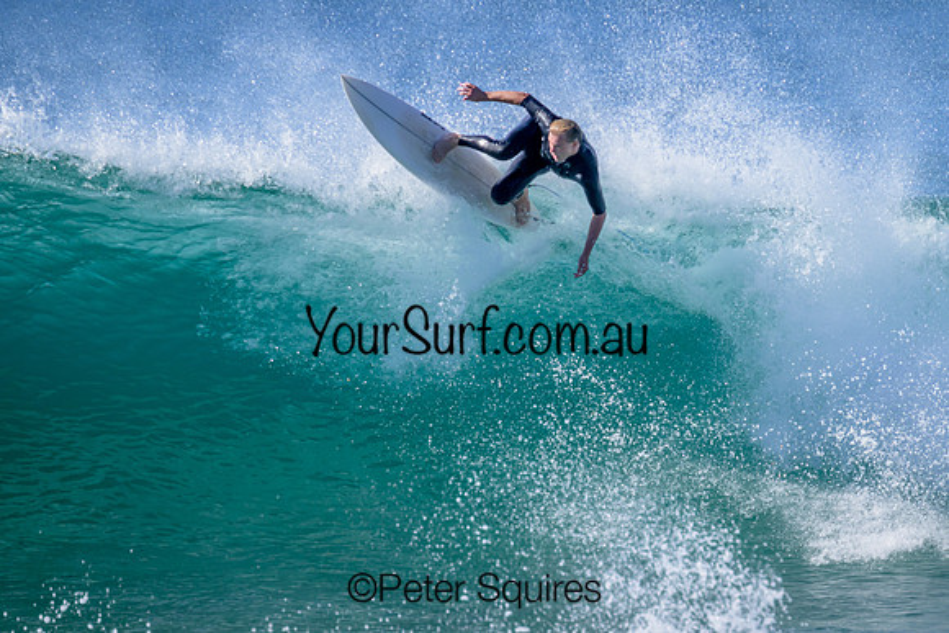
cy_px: 252
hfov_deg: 2.3
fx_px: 23711
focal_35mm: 899
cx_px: 588
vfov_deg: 1.5
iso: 450
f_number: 11
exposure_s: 1/800
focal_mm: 660
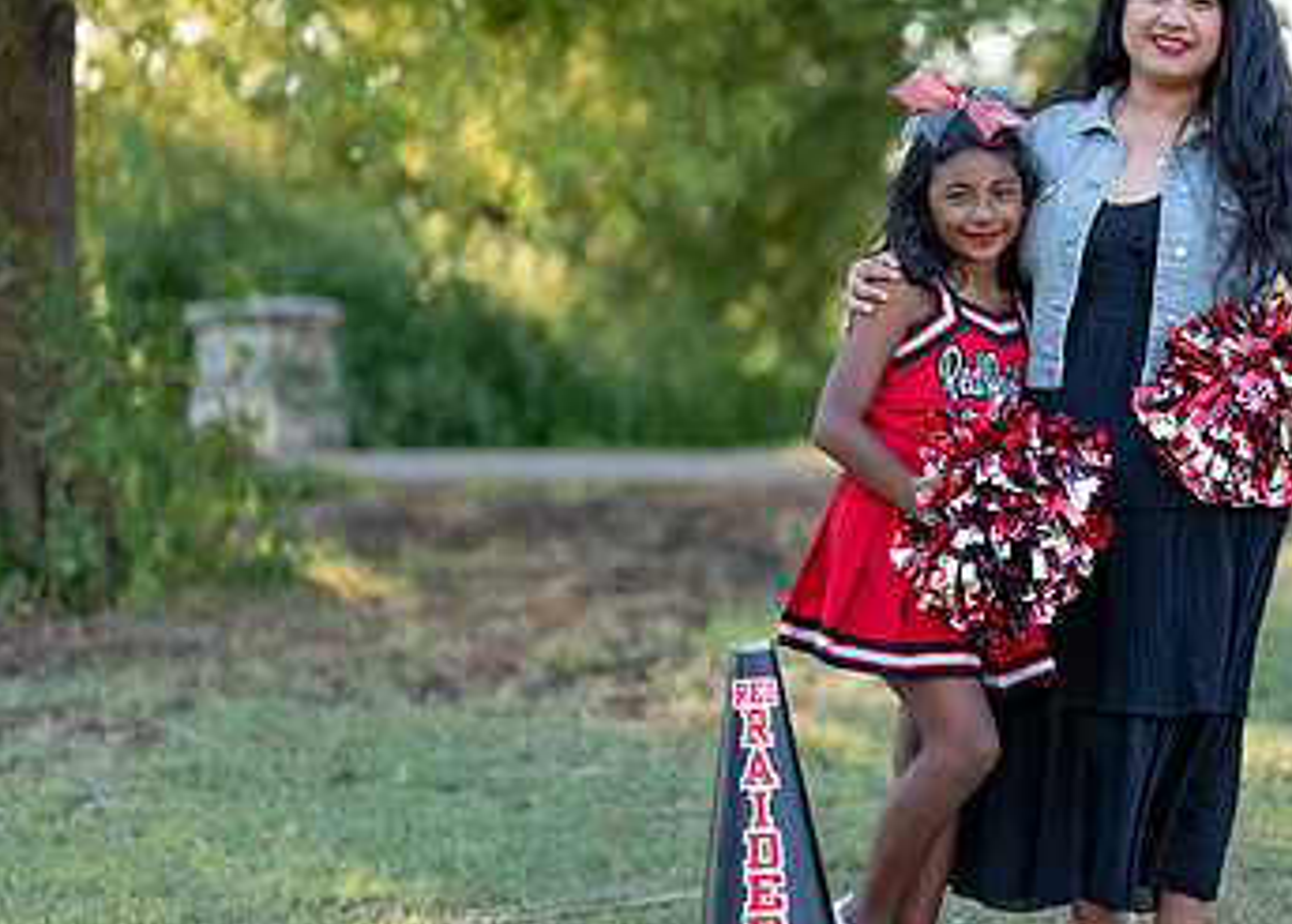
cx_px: 1074
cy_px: 443
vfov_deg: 15.9
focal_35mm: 90
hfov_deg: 21.8
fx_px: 3304
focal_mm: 50
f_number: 1.2
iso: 100
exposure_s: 1/800
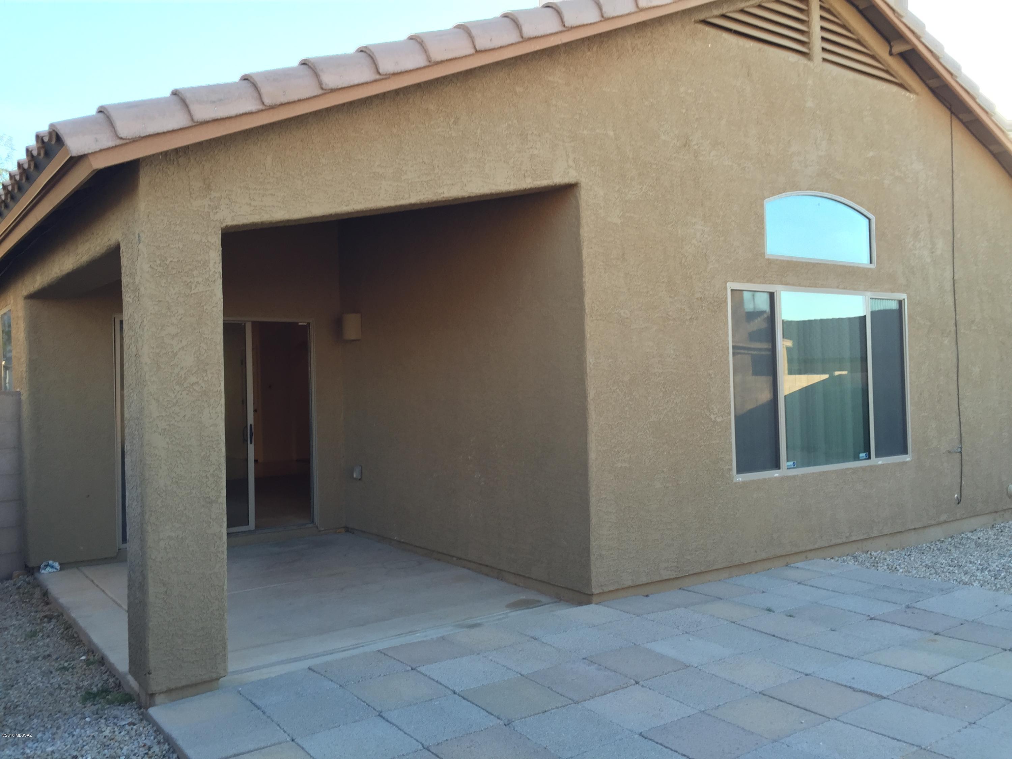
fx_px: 848
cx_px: 506
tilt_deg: +5.4
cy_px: 380
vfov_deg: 48.2
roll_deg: +2.3
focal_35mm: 29
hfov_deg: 61.7
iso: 32
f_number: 2.2
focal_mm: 4.15
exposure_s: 1/101
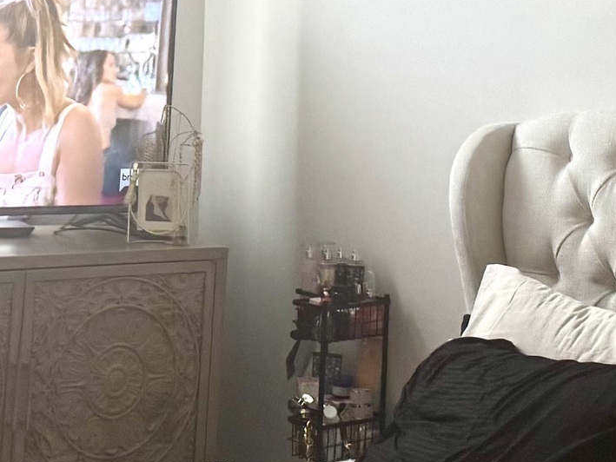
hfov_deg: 18.9
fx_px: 1851
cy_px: -48
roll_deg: -2.4
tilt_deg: +2.0
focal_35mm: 104
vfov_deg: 13.9
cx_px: 285
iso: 250
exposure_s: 1/60
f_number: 1.78
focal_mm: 6.76
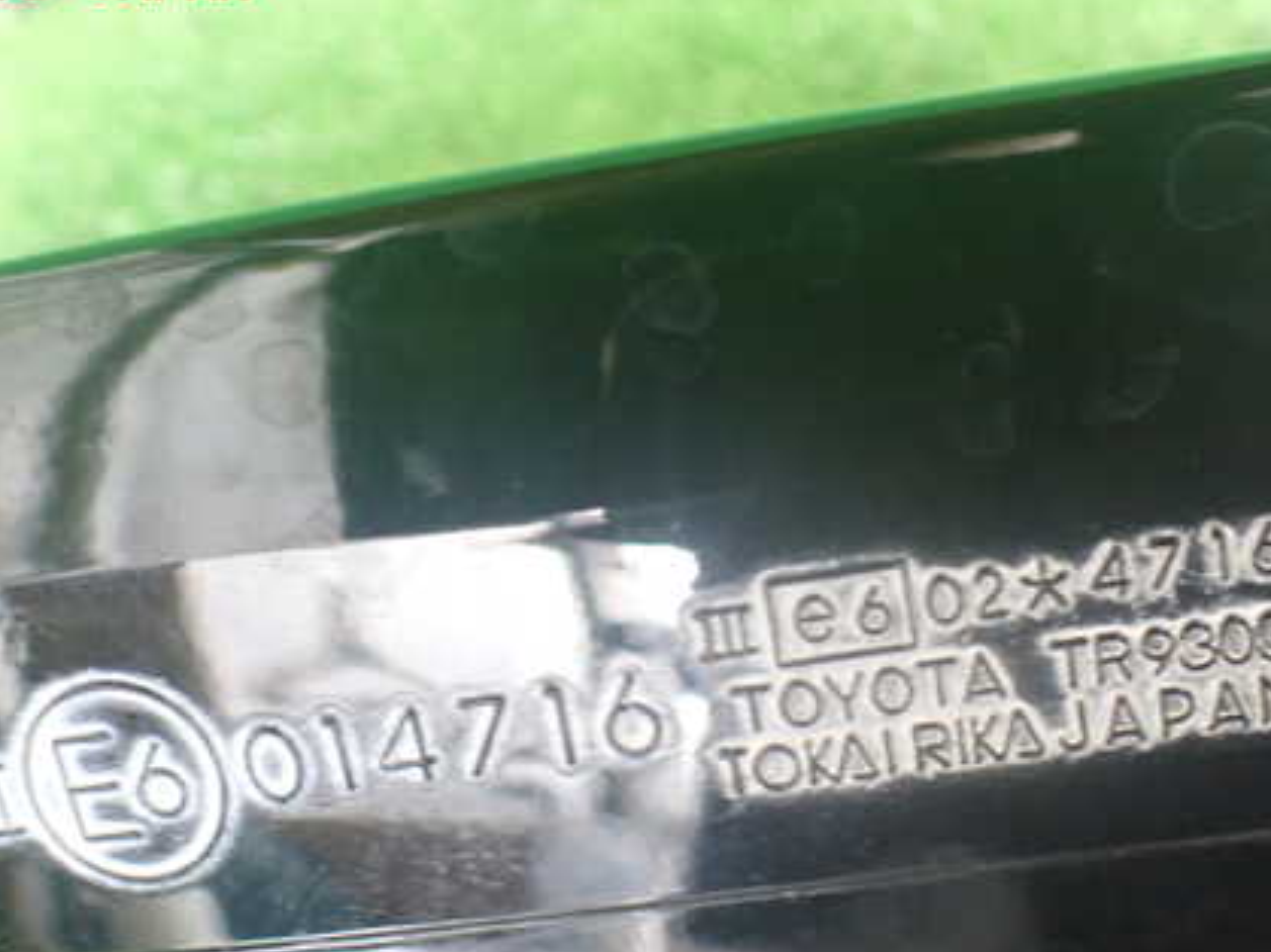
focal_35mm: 43
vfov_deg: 33.3
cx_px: 610
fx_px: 1578
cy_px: 622
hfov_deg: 43.9
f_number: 2.3
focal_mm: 5.4
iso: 800
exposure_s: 1/30
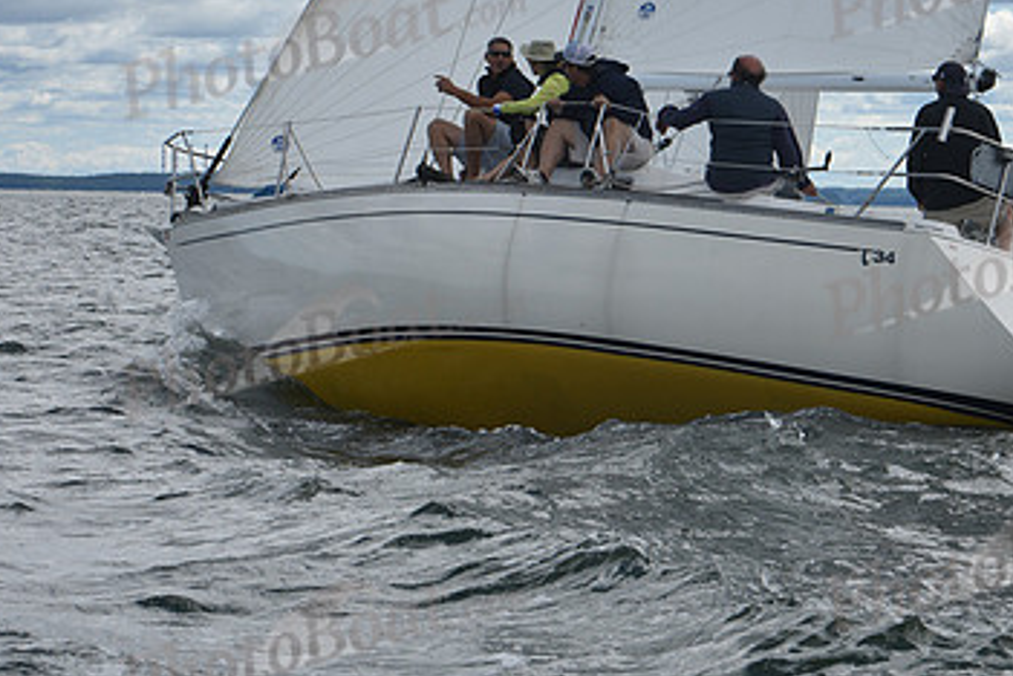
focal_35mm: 162
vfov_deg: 8.5
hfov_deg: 12.7
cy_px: 155
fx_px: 4558
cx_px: 678
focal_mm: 98
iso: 250
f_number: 11
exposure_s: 1/800
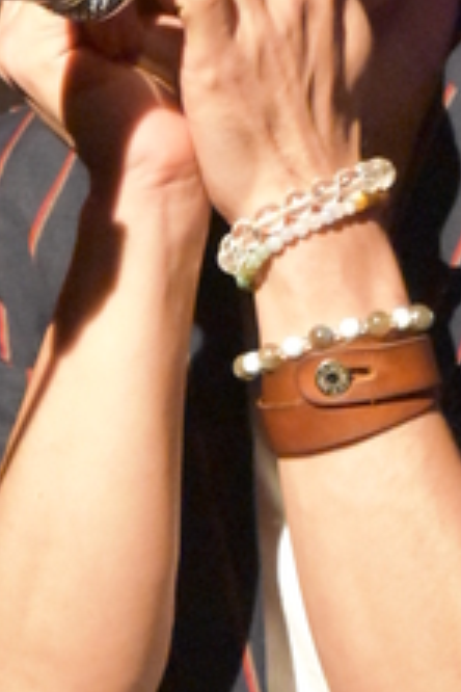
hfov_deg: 3.6
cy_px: 387
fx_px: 7260
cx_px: 347
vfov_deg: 5.5
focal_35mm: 378
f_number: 5.3
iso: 12800
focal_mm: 70
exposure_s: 1/60
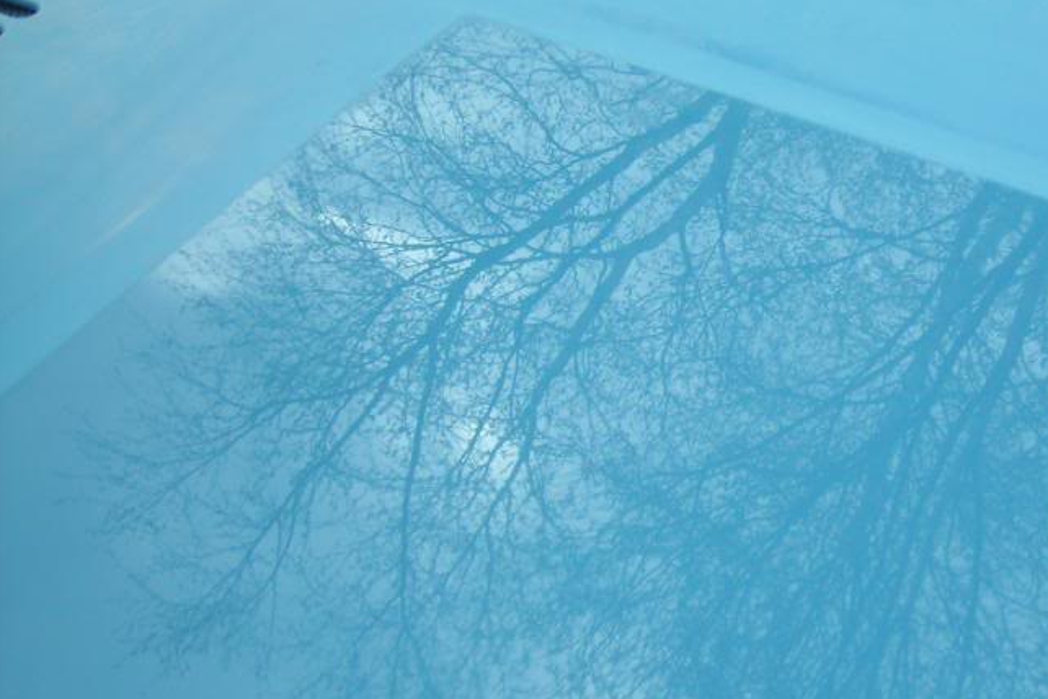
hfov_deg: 31.1
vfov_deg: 21.6
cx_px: 829
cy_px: 310
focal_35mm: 63
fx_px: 1834
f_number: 3.2
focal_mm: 6.3
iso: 50
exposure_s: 1/192
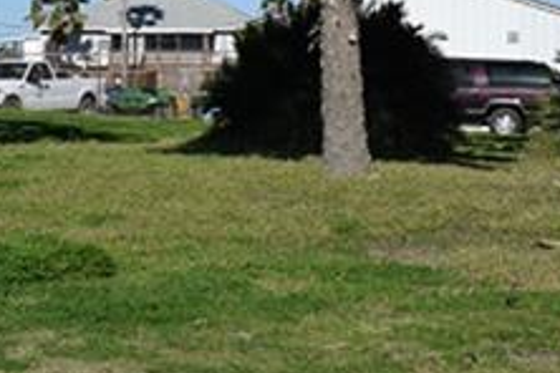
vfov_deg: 11.7
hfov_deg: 17.3
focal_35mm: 116
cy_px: 25
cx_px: 20
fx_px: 1804
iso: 100
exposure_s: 1/320
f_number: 9
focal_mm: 20
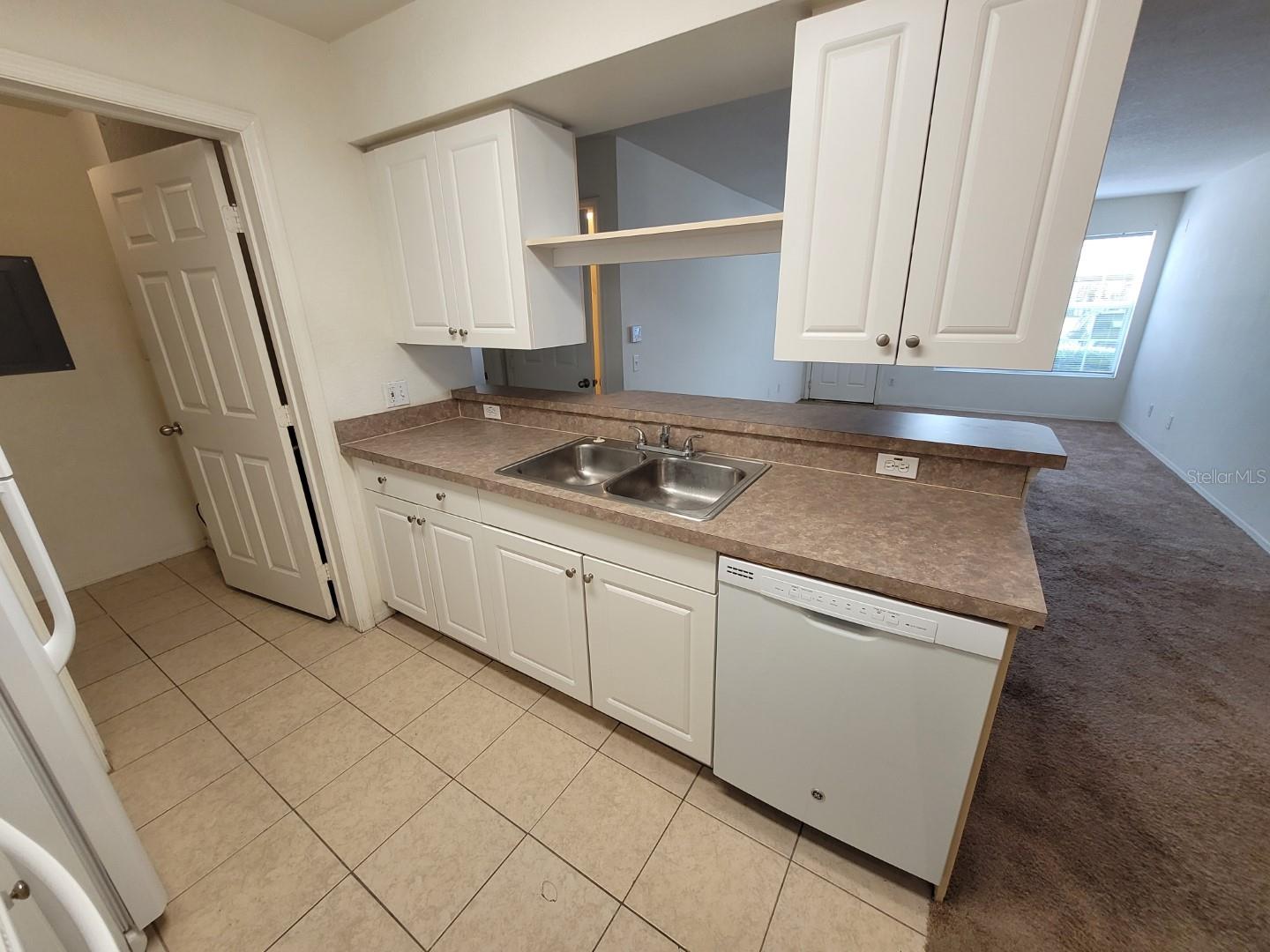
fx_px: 477
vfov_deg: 89.9
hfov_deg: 106.2
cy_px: 476
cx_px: 635
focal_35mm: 13
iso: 100
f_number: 2.2
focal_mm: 1.74
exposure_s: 1/60
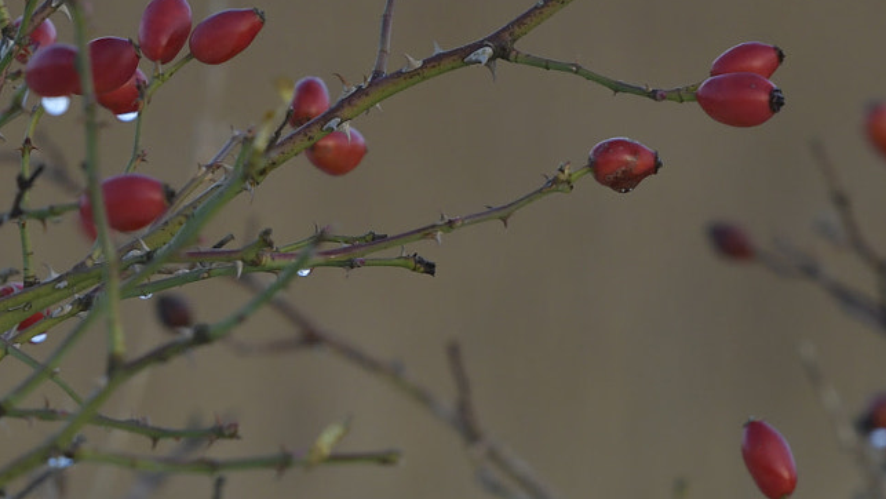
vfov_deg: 1.6
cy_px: -23
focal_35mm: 782
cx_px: 109
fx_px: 18375
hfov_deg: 2.8
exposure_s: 1/500
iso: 640
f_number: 6.3
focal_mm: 200
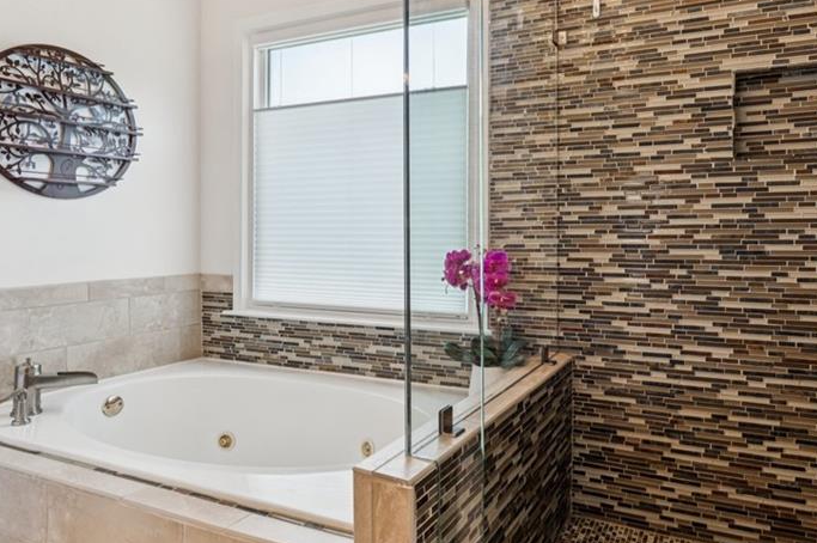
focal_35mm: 24
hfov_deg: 73.0
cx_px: 488
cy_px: 227
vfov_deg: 52.8
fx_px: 544
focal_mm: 16
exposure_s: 1/20
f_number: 8
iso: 400
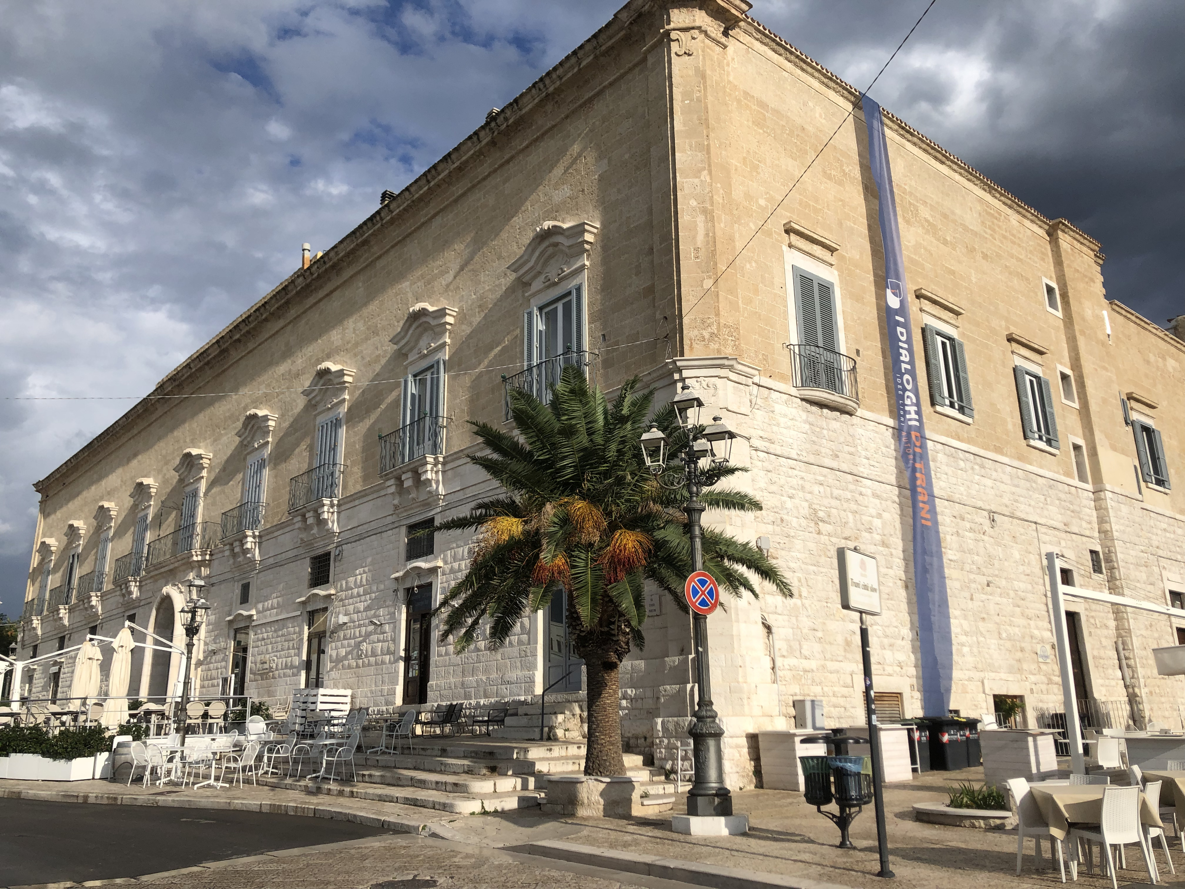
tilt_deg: +16.2
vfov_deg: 49.7
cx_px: 592
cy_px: 444
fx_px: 959
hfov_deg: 63.4
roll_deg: +2.2
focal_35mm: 28
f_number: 1.8
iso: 25
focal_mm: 4
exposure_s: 1/4425
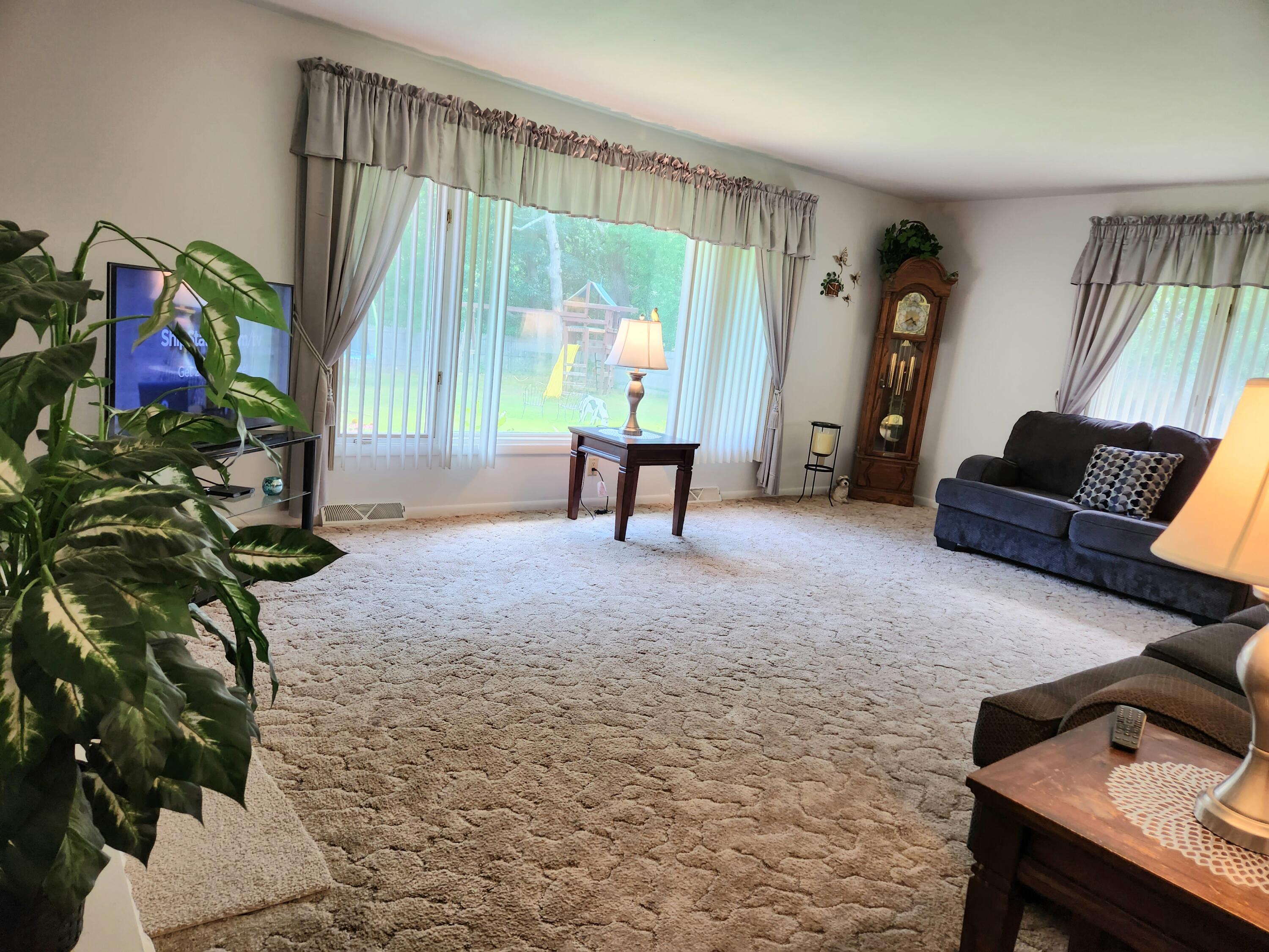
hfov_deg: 73.9
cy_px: 476
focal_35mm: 23
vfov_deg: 58.9
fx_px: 843
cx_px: 634
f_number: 1.8
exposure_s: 1/120
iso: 125
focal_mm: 5.4
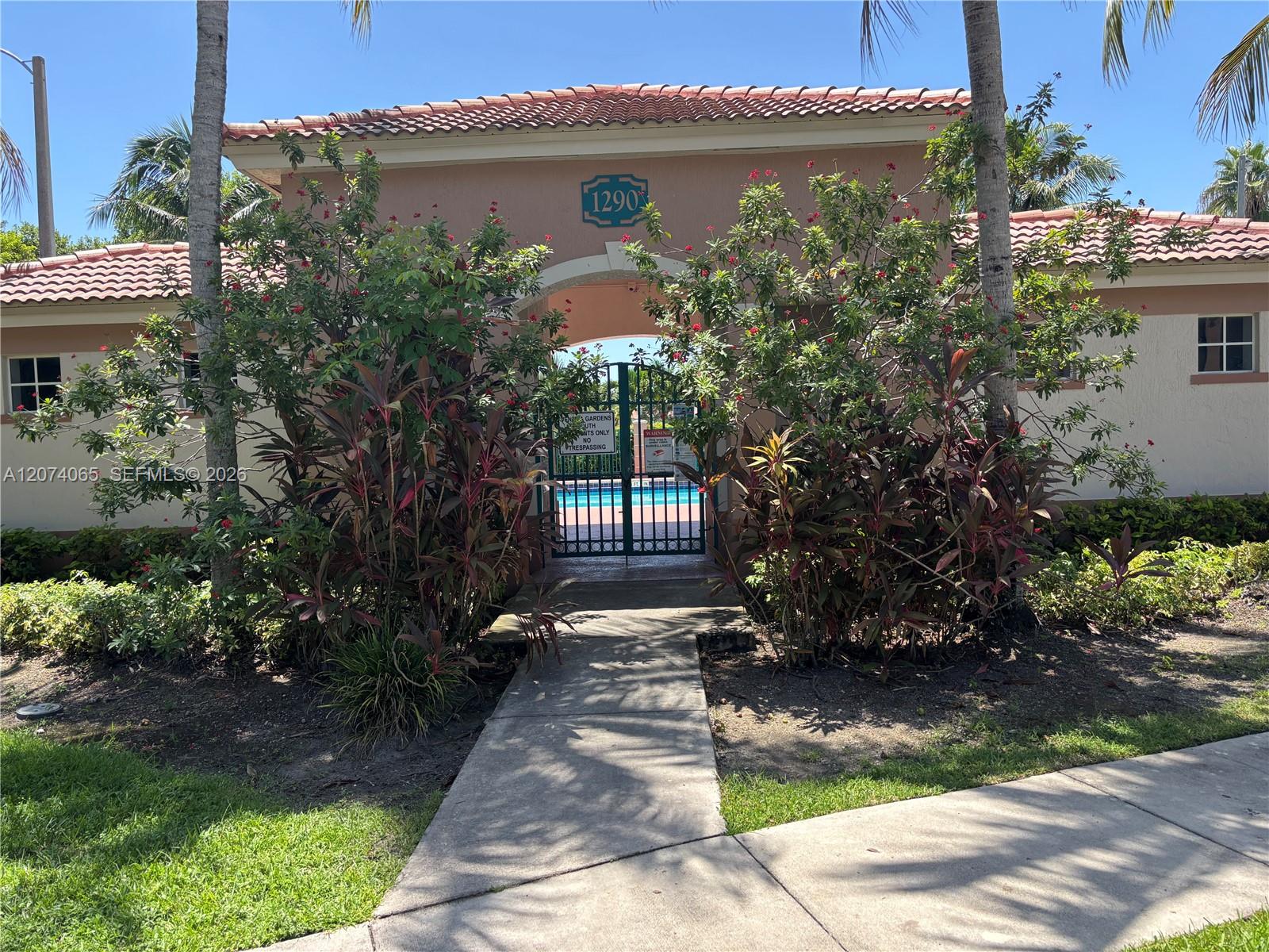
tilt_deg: -3.0
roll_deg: +1.1
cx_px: 634
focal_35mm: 26
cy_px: 476
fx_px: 953
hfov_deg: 67.3
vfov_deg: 53.1
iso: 50
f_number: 1.6
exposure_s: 1/811
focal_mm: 5.96
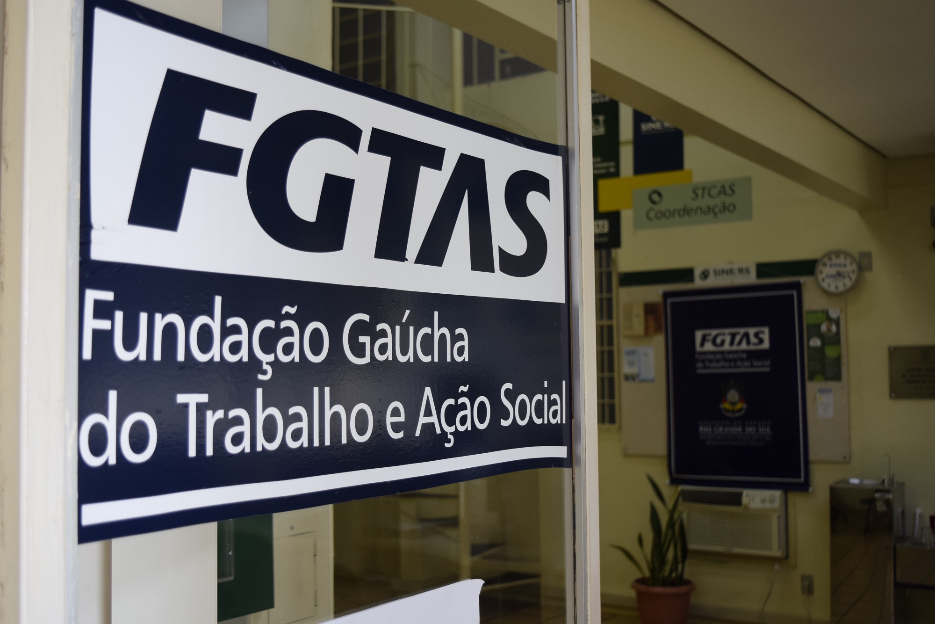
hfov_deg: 47.9
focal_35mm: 40
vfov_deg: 33.0
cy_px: 312
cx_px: 468
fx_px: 1052
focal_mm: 27
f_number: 4
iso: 640
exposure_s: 1/100
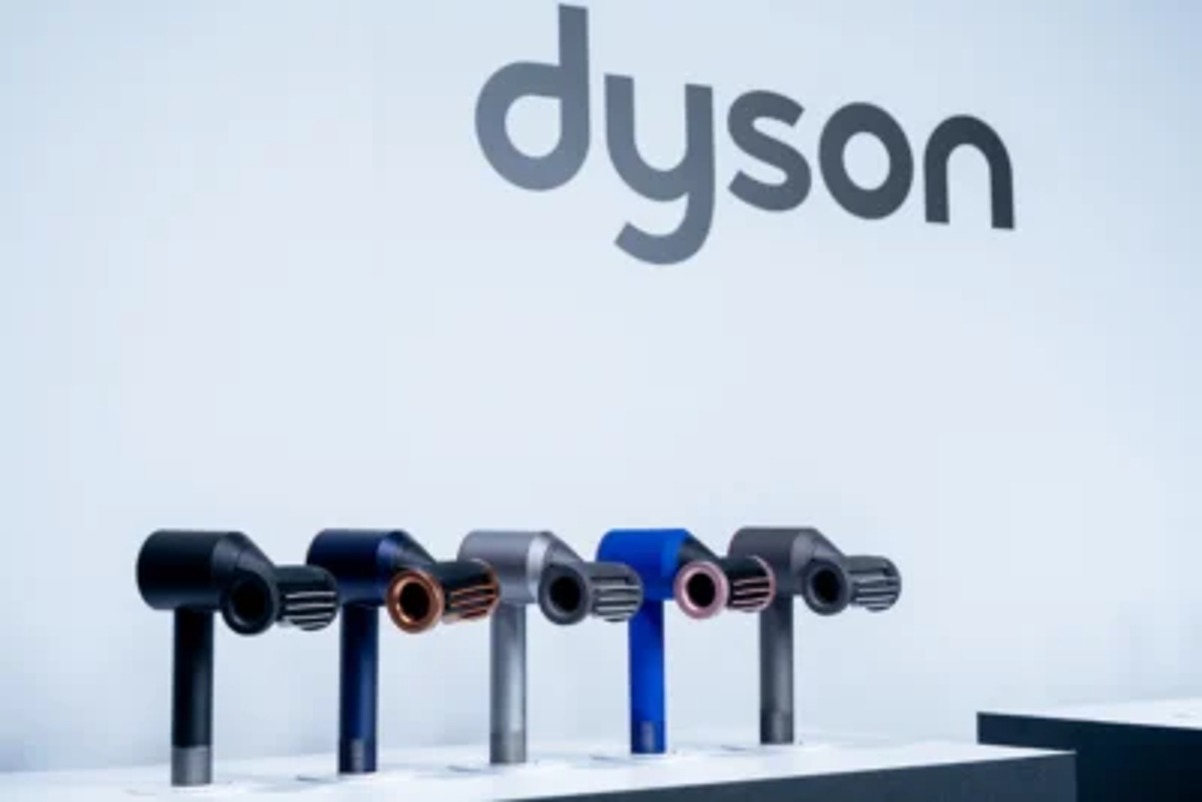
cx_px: 597
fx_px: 2006
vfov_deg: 22.6
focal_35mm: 60
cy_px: 407
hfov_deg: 33.4
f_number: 5
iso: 800
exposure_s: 1/200
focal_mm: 57
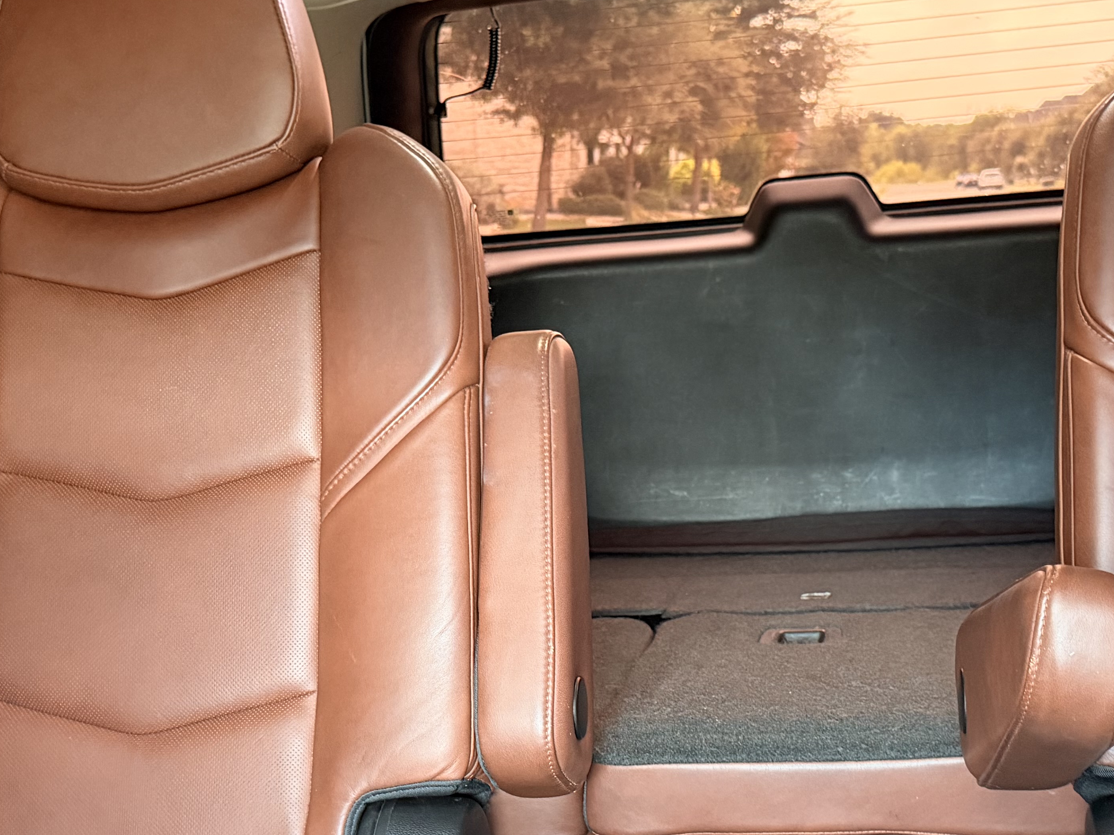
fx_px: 1577
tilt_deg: -17.2
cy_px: 586
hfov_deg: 38.9
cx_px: 580
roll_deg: +3.2
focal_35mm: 49
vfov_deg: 29.4
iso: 800
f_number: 1.78
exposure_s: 1/48
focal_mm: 6.76
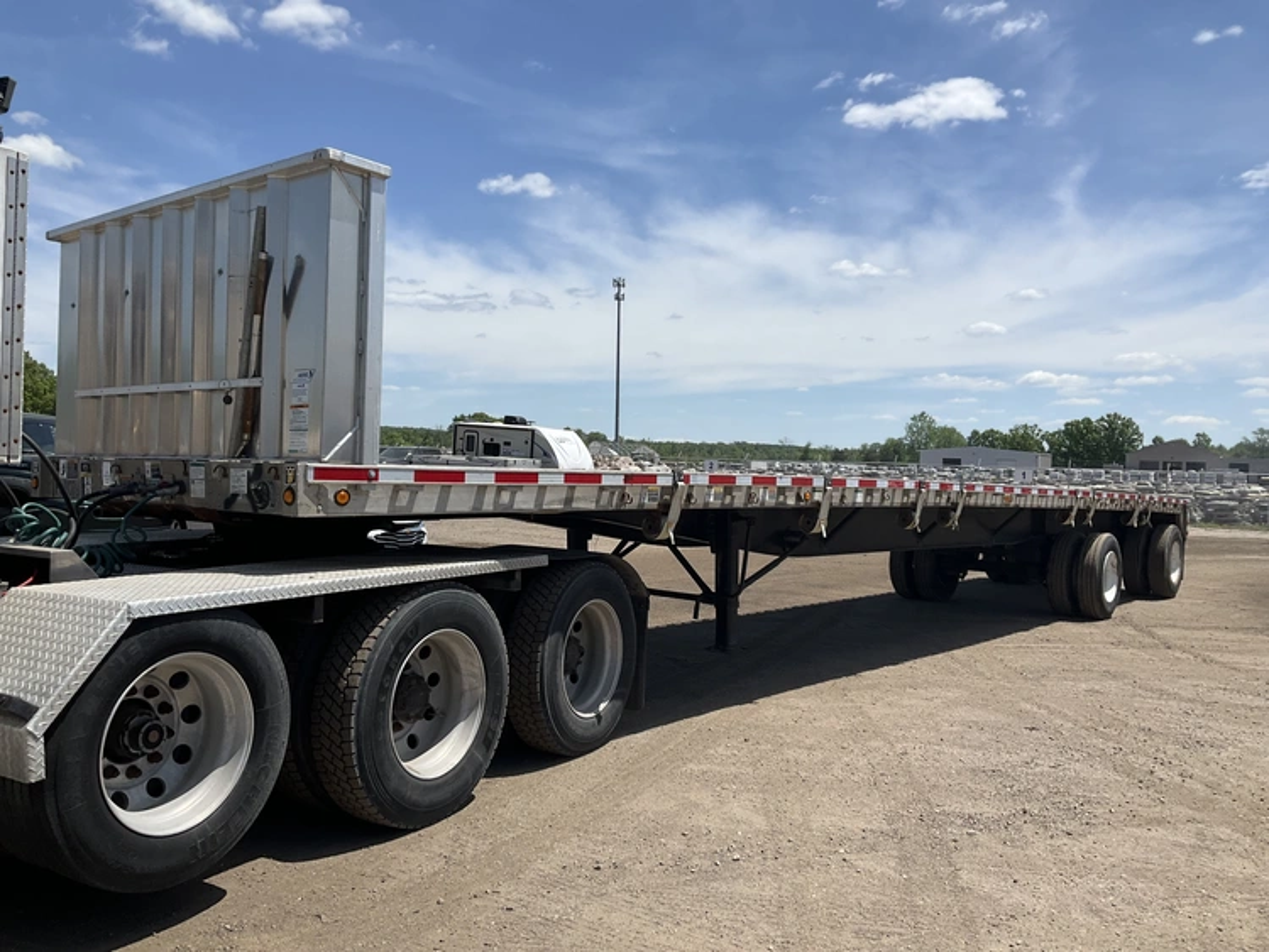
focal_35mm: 29
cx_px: 634
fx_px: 1063
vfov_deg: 48.3
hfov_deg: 61.6
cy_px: 476
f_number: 1.8
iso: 25
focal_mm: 3
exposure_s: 1/2959
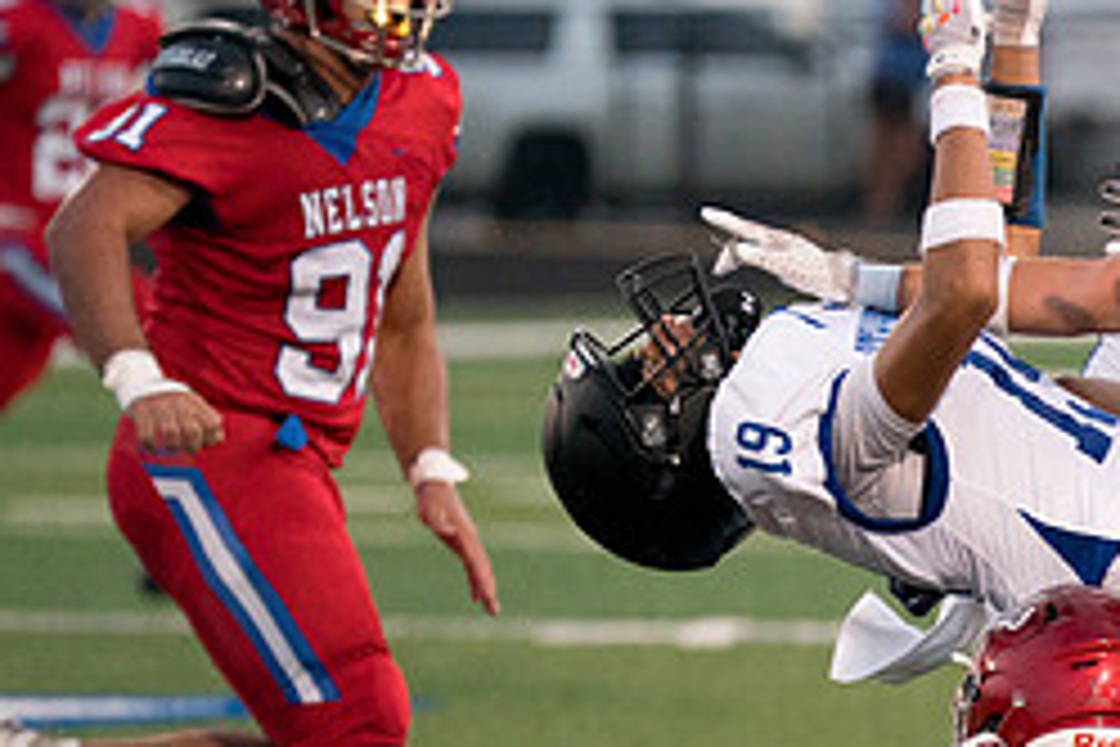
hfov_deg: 3.9
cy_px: 681
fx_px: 16270
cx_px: 1421
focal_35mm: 523
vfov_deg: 2.6
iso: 4000
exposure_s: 1/2000
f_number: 2.8
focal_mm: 200
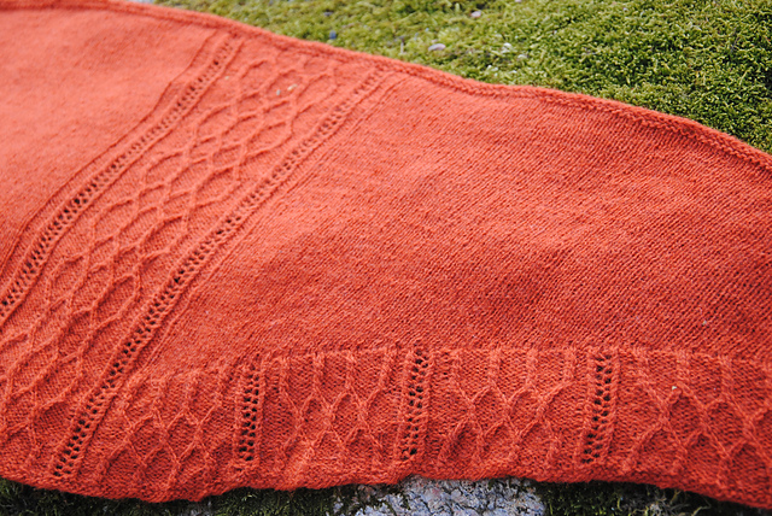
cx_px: 386
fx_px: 1996
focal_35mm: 93
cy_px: 258
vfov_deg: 14.7
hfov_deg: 21.9
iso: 560
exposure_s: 1/125
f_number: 5.3
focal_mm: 62
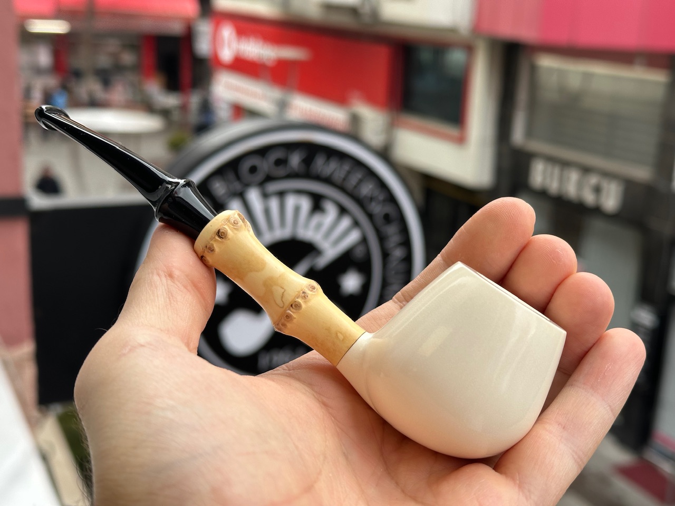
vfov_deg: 30.3
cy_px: 253
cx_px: 338
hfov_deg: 39.7
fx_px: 936
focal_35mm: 48
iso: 64
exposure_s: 1/654
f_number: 1.78
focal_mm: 6.86
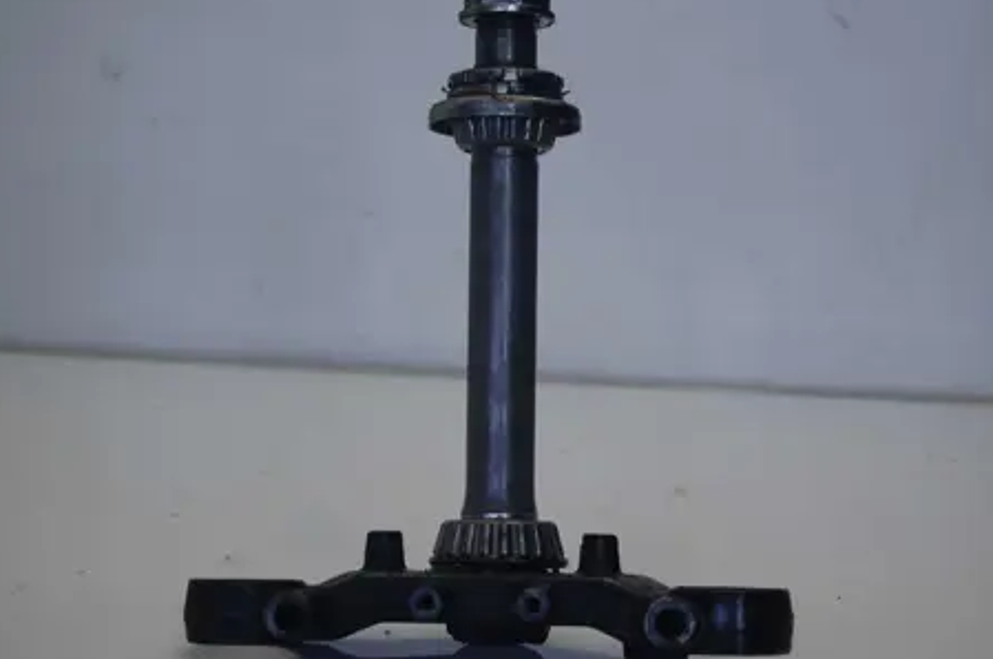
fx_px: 2396
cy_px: 347
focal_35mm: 87
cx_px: 514
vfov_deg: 15.7
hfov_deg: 23.4
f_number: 5.6
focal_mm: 48
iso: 400
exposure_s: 1/100
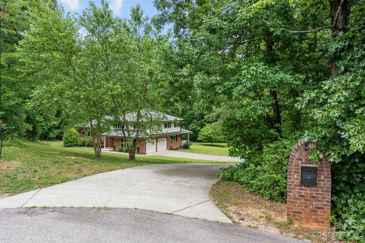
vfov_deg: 46.4
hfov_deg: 65.5
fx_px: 284
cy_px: 122
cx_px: 182
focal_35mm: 28
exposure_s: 1/200
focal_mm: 10.26
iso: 100
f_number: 4.5
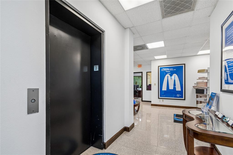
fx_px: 97
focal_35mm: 15
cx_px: 116
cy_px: 78
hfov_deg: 100.4
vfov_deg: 77.3
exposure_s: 1/13
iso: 100
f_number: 4.5
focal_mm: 10
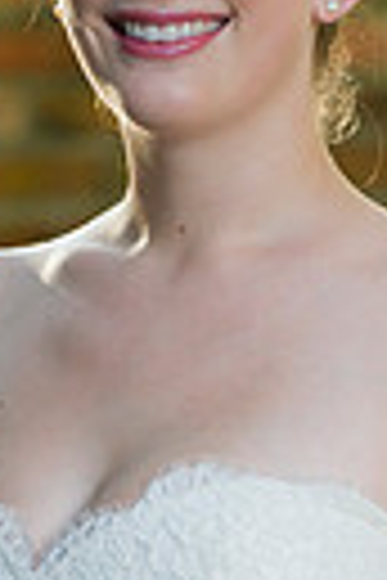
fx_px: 8723
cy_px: 468
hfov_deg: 2.5
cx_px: 281
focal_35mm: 541
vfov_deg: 3.8
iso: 400
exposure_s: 1/60
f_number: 5
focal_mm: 155
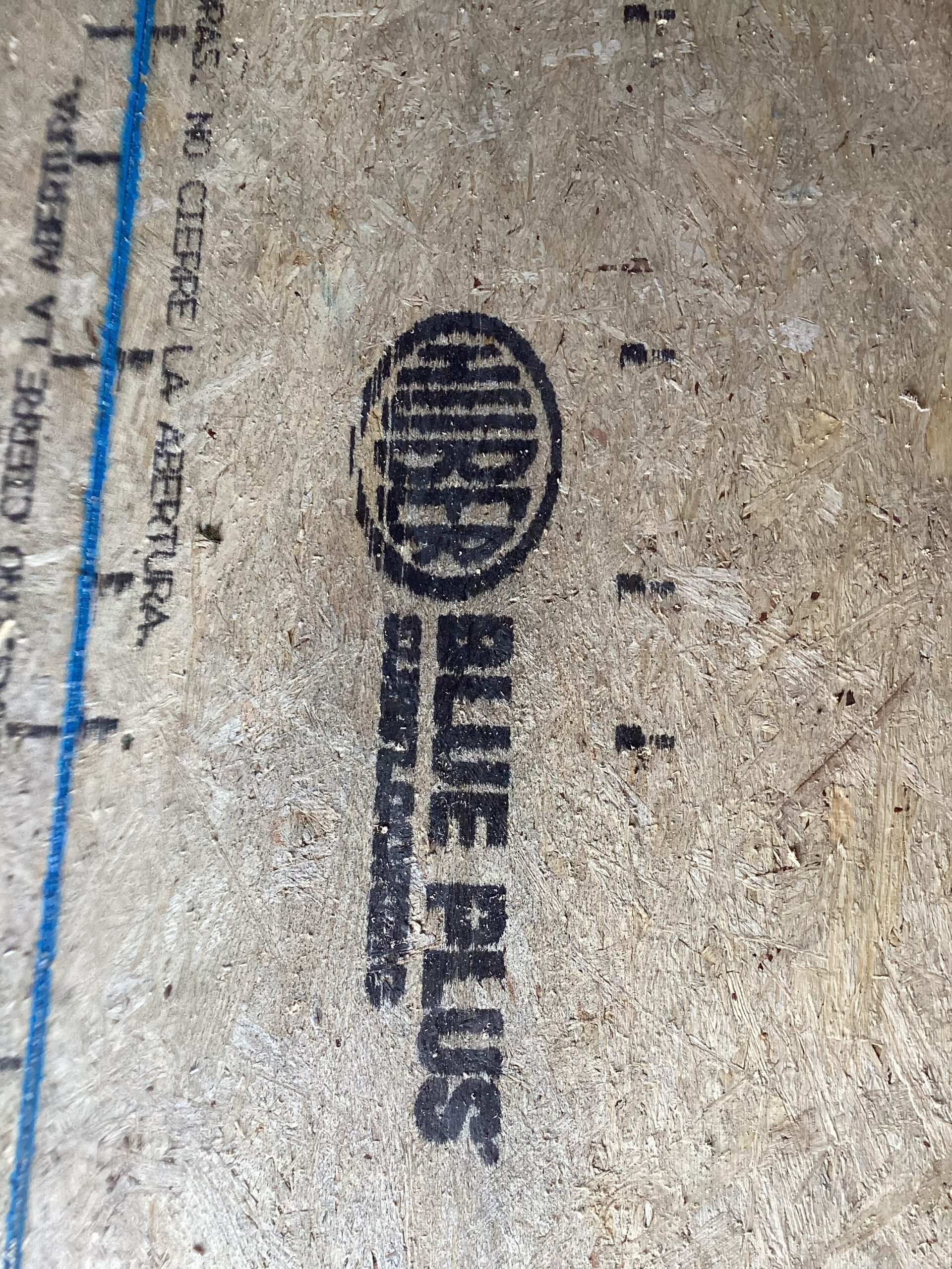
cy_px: 634
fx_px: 1137
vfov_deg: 58.4
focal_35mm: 31
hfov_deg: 45.4
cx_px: 476
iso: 64
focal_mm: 3.3
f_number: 2.4
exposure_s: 1/120
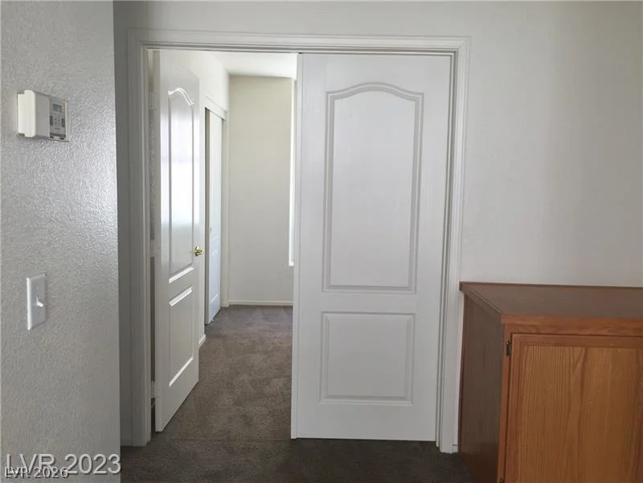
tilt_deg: -4.1
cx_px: 322
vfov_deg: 48.2
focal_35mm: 29
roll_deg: -3.0
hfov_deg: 61.7
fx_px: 539
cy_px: 242
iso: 40
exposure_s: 1/60
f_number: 2.2
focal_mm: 4.15
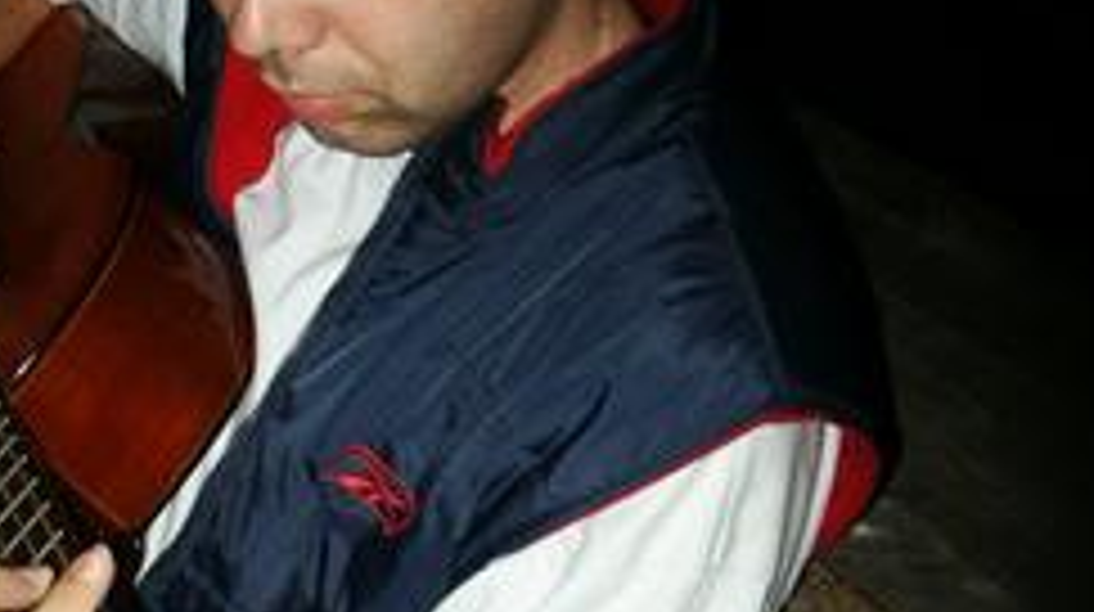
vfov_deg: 17.9
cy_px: 396
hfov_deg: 31.4
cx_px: 441
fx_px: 1941
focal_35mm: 67
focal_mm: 7.18
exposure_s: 1/45
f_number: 3
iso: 200
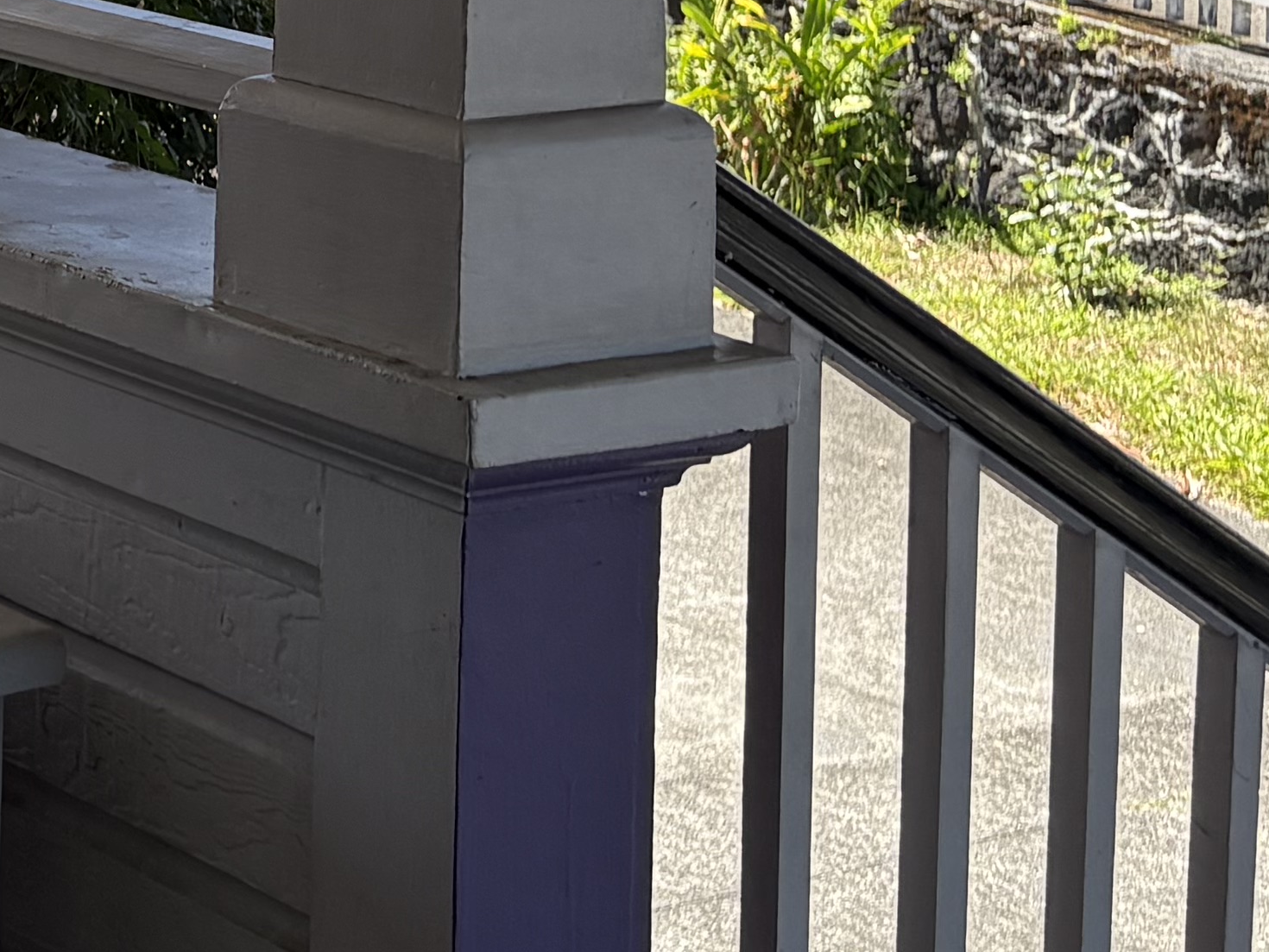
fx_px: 3703
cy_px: -415
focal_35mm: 101
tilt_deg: -2.2
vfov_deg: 13.9
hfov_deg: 16.8
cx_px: -870
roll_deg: +0.5
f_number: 1.6
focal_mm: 5.96
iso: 50
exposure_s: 1/687
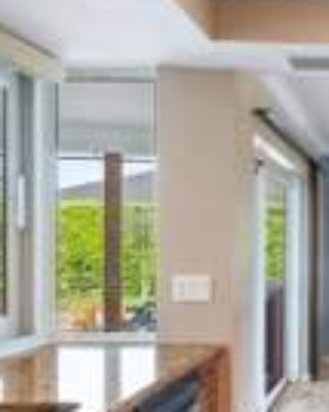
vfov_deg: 38.0
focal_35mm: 49
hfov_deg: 26.1
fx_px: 597
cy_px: 243
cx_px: 430
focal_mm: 7
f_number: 7.1
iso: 200
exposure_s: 1/3
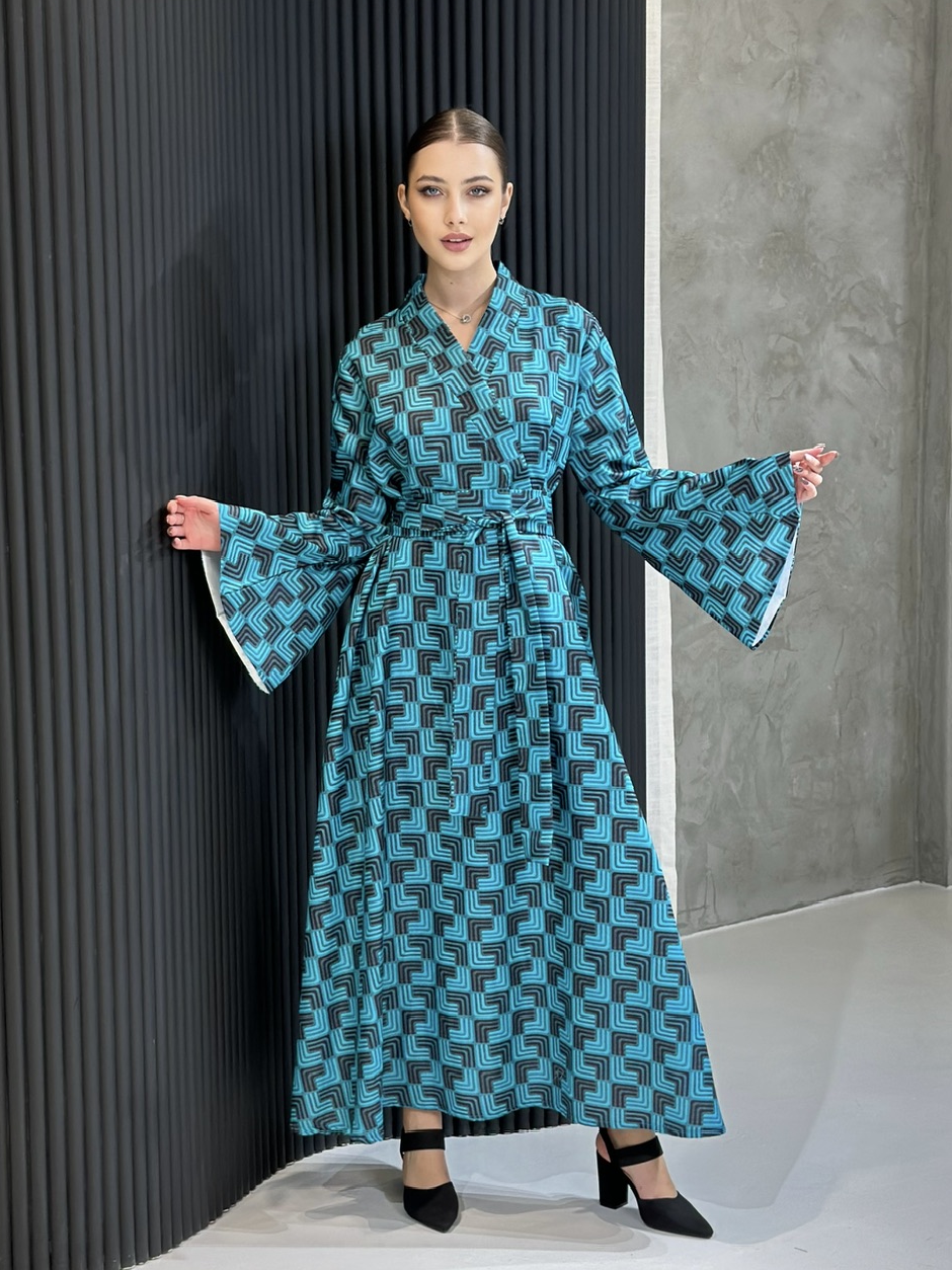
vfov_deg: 38.9
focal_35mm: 49
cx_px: 476
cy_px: 639
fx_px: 1797
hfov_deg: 29.7
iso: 64
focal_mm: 6.86
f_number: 1.78
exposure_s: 1/141
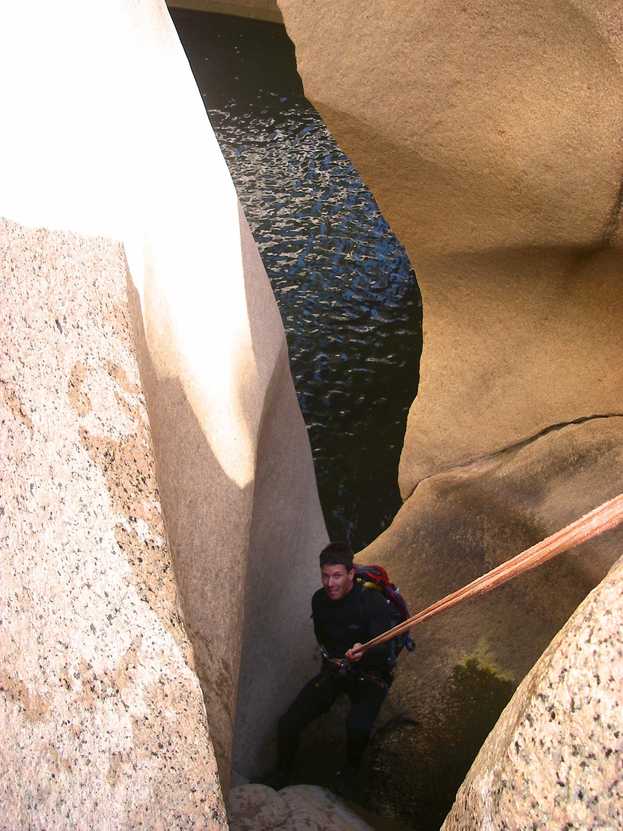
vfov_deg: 49.0
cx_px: 312
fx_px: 912
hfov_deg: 37.7
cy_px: 416
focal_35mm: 38
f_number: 3.3
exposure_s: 1/60
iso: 64
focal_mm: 6.3
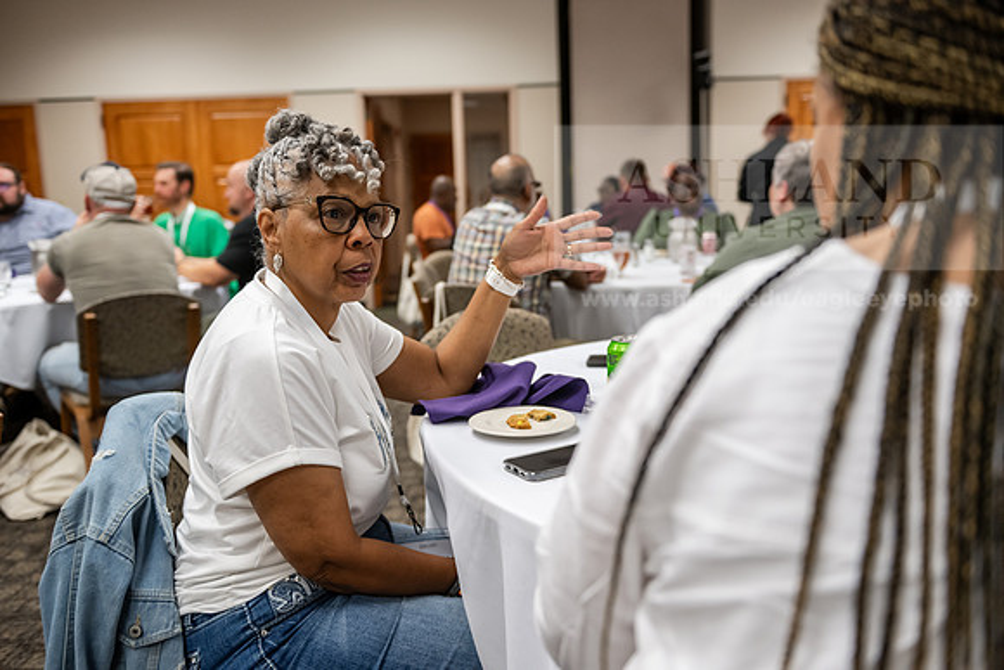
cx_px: 502
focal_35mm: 32
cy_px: 335
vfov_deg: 41.1
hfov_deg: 58.7
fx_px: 893
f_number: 2.8
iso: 1250
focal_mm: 32
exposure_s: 1/160
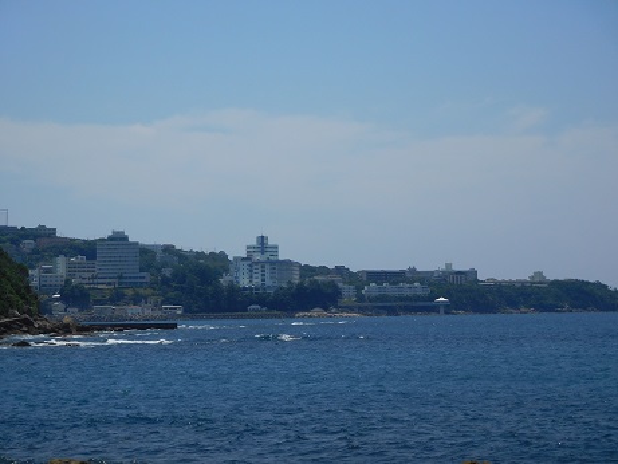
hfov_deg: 19.6
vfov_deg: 14.8
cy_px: 232
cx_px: 309
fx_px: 1786
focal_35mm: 100
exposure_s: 1/400
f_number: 9.6
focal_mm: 17.8
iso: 125
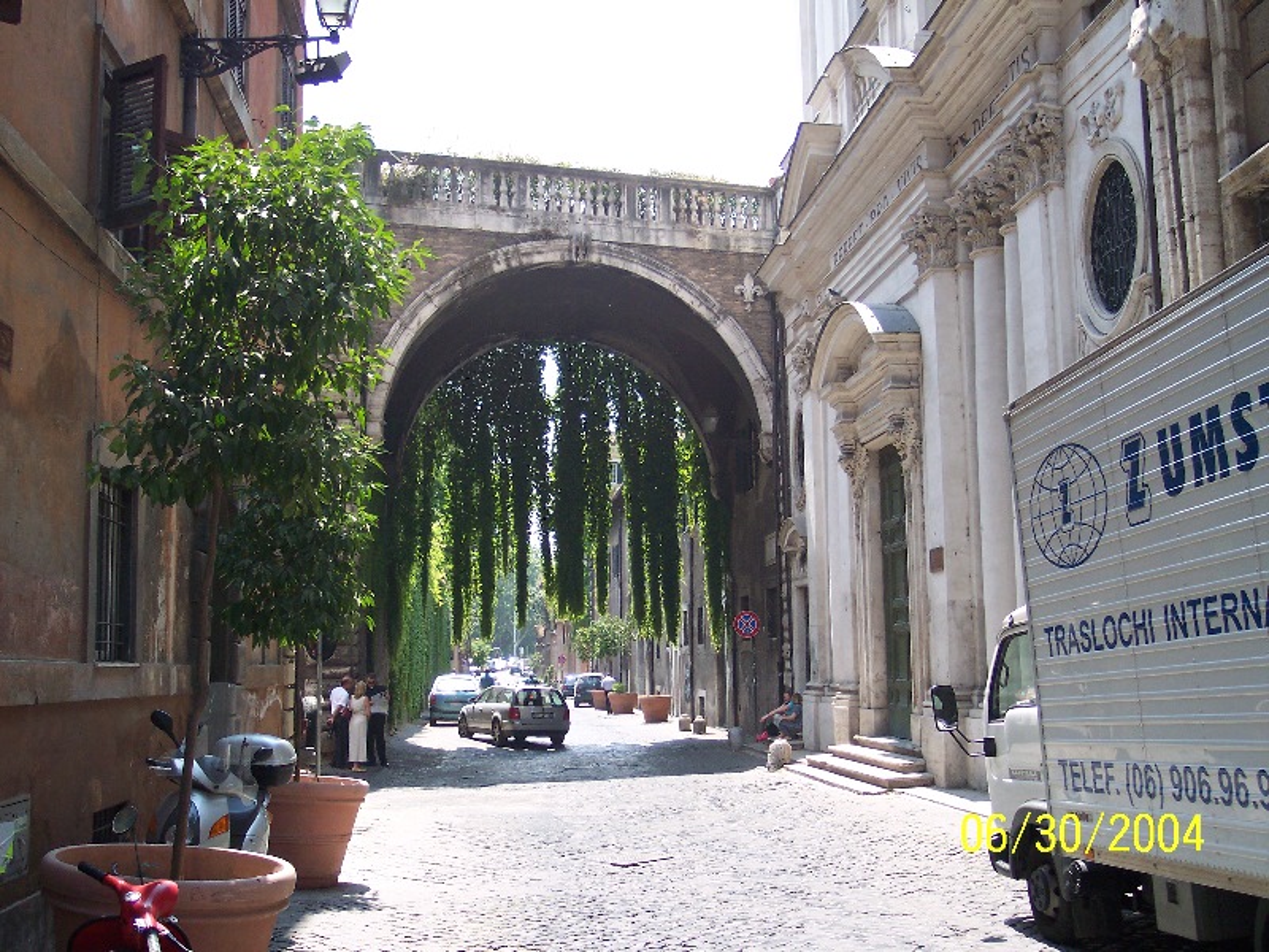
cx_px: 634
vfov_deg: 37.7
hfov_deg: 49.0
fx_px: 1393
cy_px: 476
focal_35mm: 38
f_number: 2.8
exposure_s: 1/500
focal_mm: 8
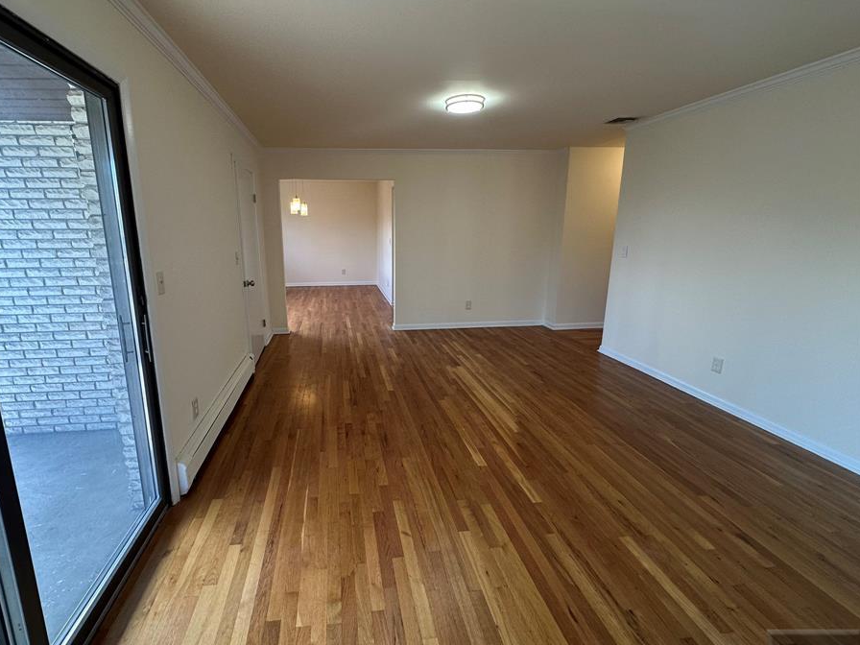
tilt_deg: -11.7
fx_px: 398
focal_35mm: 16
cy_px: 307
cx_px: 372
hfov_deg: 93.9
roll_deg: +0.1
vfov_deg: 78.1
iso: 125
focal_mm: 2.22
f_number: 2.2
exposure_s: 1/120
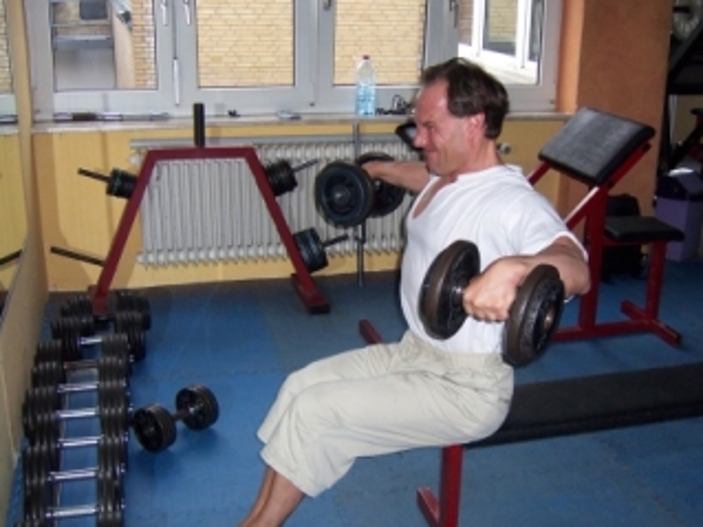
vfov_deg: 32.8
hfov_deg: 42.8
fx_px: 893
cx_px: 405
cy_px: 306
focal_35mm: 44
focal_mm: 6.2
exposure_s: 1/60
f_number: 2.8
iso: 160
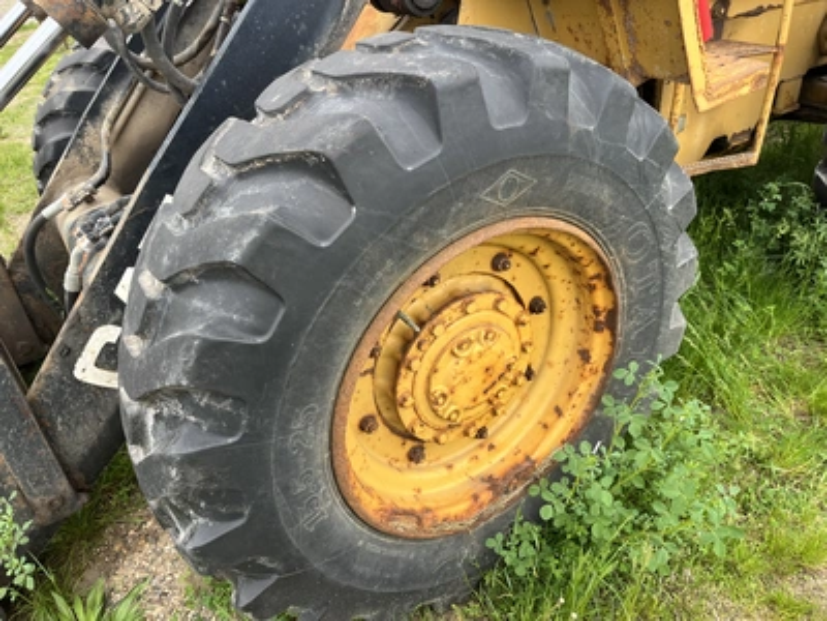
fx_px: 621
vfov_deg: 53.1
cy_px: 310
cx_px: 414
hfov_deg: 67.3
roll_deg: +5.4
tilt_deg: -31.3
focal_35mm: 26
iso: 40
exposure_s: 1/228
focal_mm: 5.1
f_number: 1.6
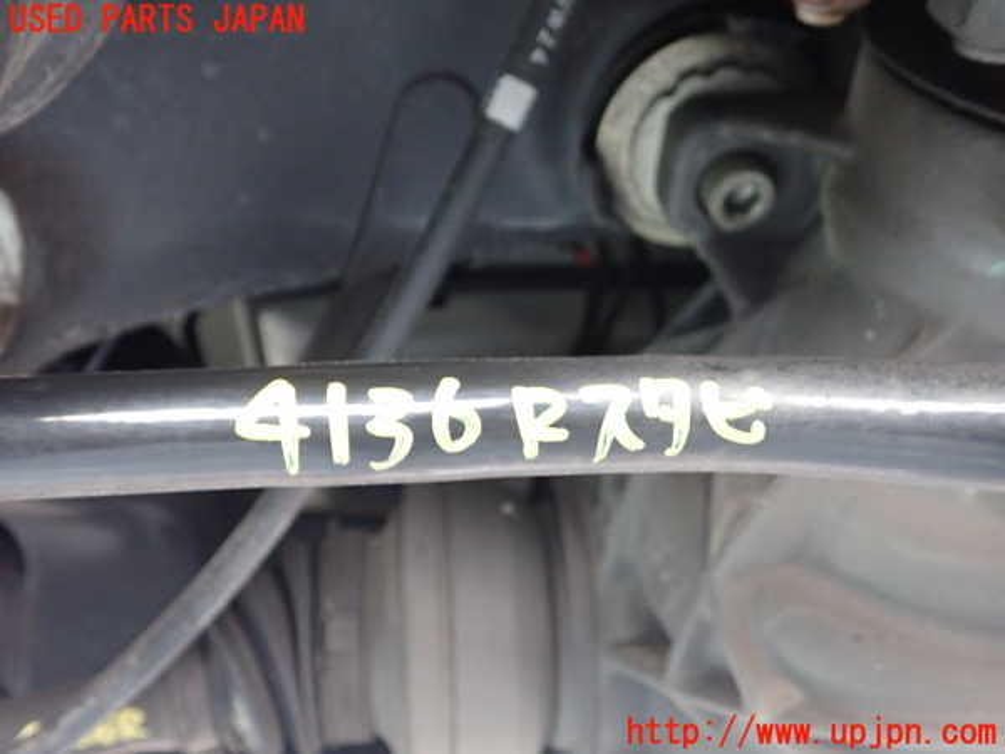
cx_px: 502
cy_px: 377
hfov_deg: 60.0
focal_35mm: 30
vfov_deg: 46.8
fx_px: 871
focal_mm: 5.4
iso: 800
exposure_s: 1/30
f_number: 2.3
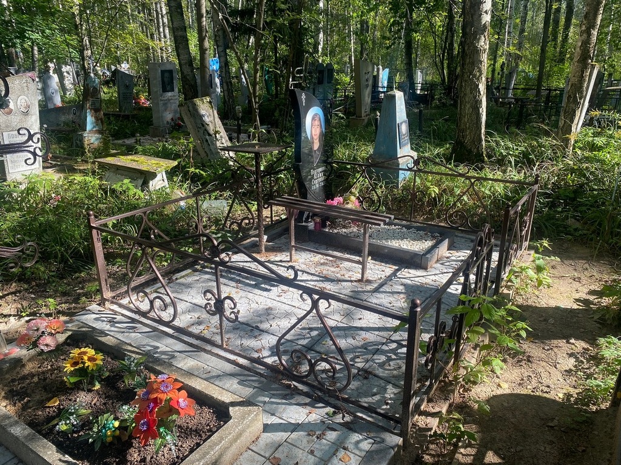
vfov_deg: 53.1
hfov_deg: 67.3
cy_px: 232
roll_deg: -0.6
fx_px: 466
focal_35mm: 26
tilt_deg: -14.9
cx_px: 310
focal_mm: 4.25
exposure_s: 1/481
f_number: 1.8
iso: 32
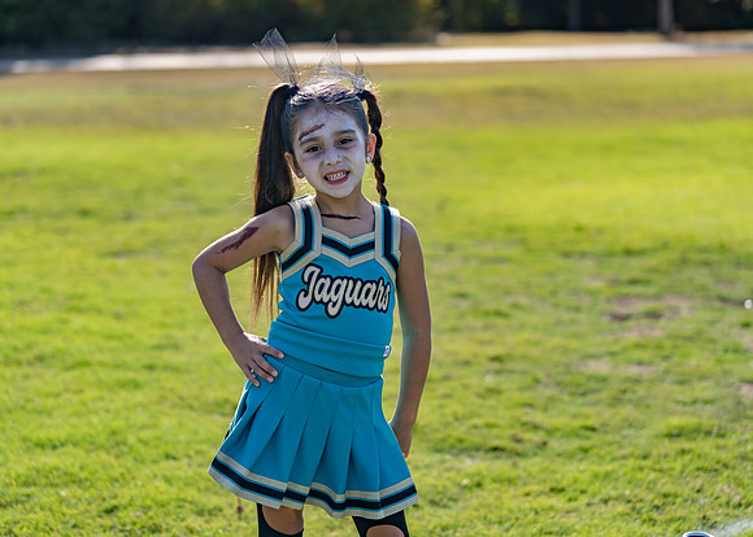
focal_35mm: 88
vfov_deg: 16.3
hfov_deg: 22.7
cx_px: 344
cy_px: 266
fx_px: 1872
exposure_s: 1/800
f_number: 2.8
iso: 100
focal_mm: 82
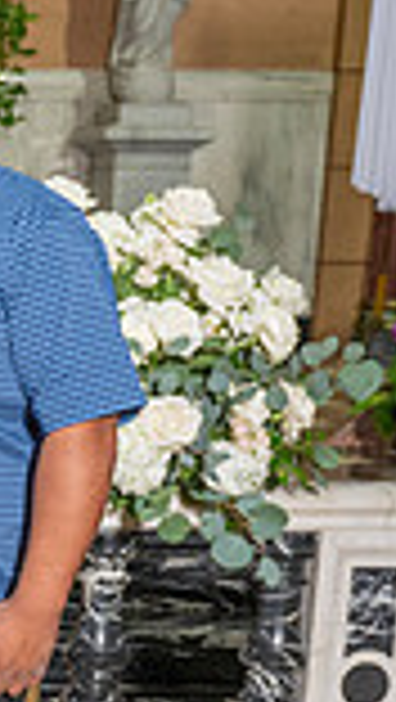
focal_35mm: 106
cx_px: -605
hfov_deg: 9.8
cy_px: 631
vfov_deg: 19.8
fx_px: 1974
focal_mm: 24
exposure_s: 1/200
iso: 800
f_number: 4
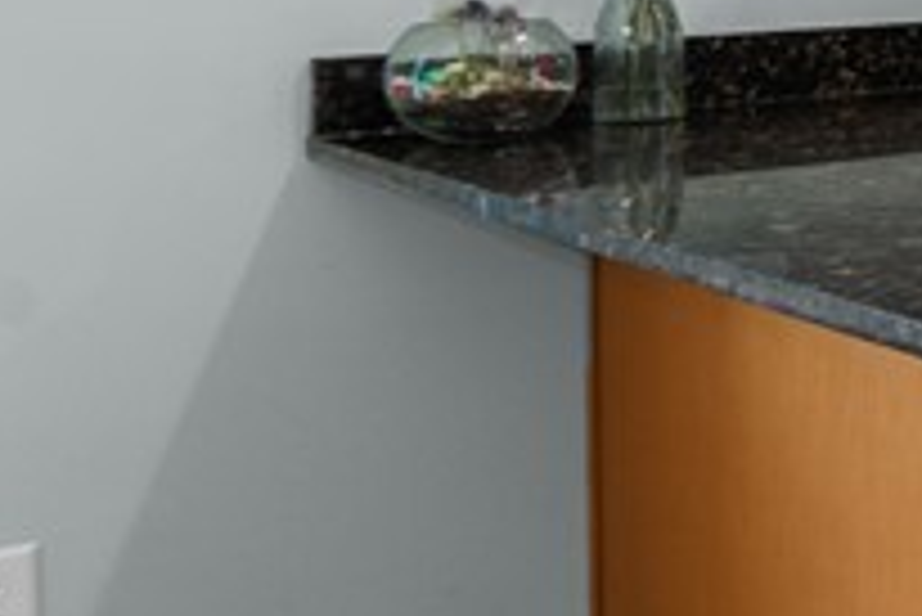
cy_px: -117
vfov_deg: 17.6
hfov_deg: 15.4
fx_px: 1896
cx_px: 2177
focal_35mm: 74
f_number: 9
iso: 640
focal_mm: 14
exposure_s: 1/3
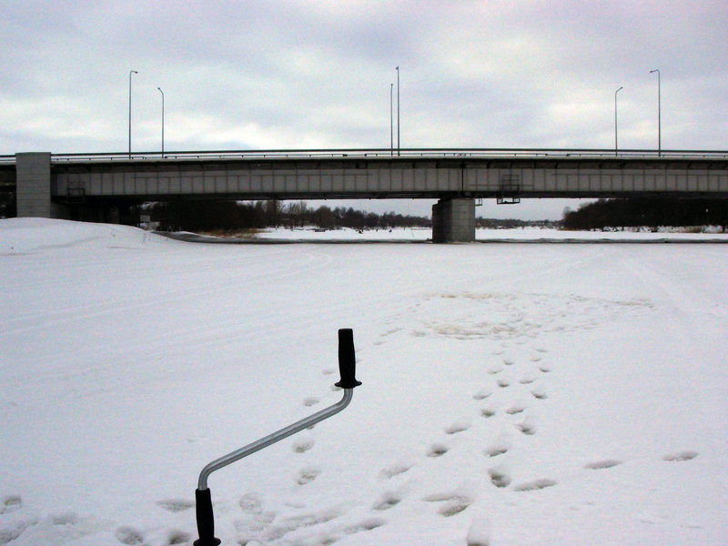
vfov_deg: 37.7
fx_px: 799
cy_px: 273
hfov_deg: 49.0
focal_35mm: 38
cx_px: 364
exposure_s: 1/1626
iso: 50
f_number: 4.9
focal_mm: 6.3
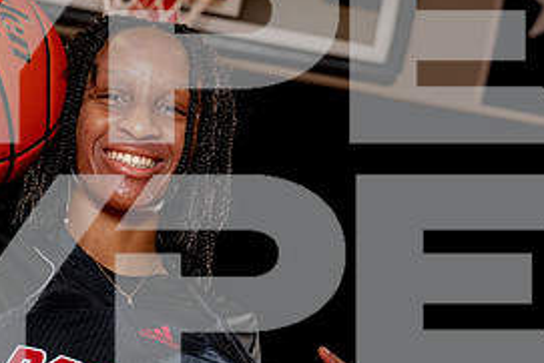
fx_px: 1421
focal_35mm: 94
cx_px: 76
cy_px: 282
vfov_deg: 14.5
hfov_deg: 21.3
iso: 400
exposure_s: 1/250
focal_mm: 44
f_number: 4
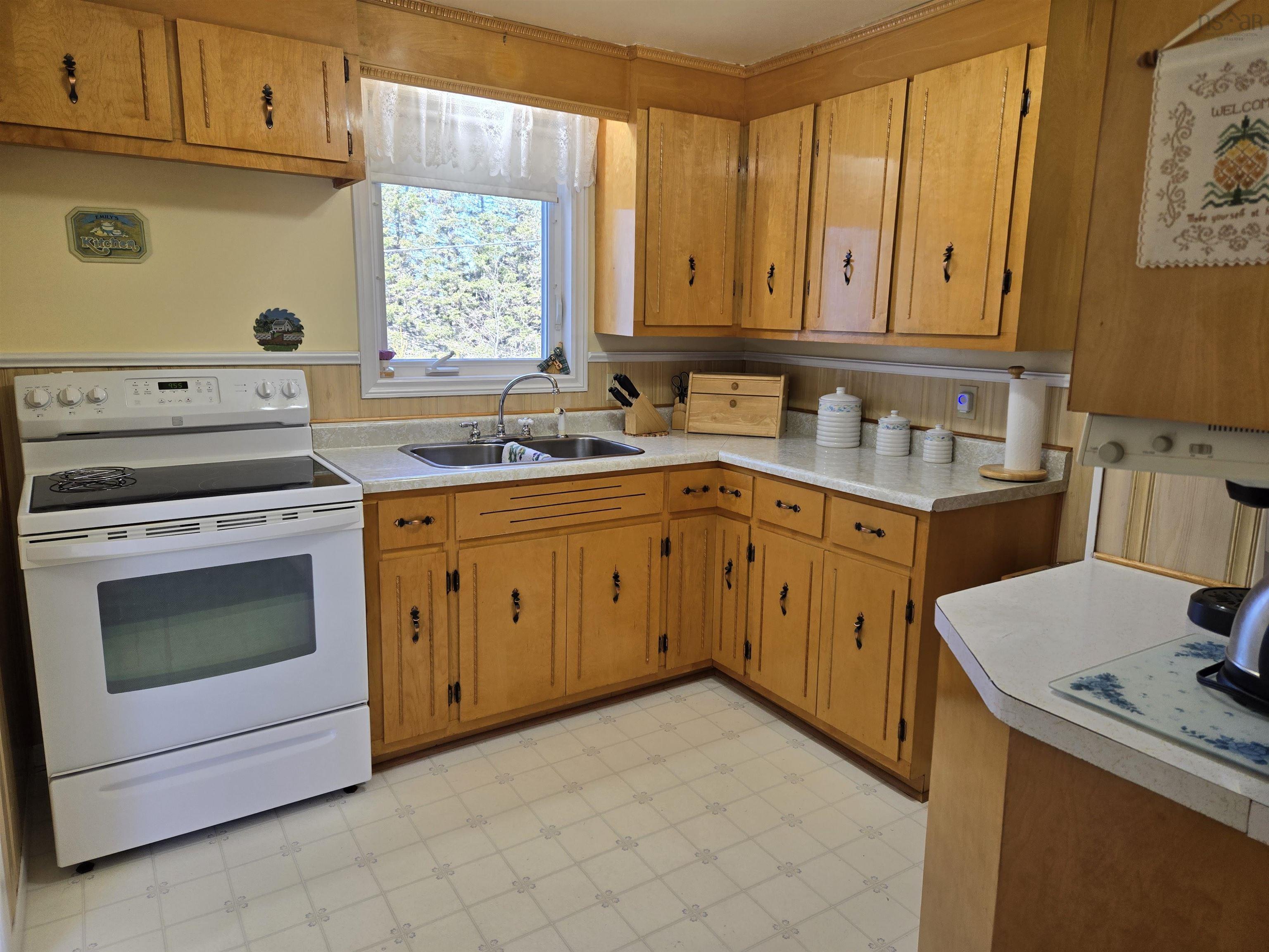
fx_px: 843
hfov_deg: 73.9
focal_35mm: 23
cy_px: 476
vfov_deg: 58.9
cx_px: 634
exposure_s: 1/120
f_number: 1.8
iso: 50
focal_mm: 5.4
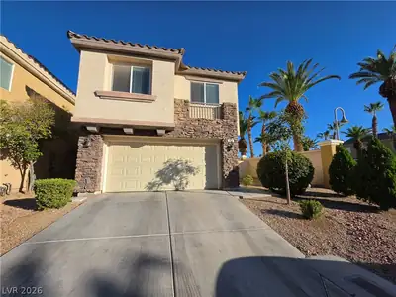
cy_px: 148
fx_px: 149
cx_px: 198
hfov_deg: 106.2
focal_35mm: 13
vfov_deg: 89.9
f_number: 1.9
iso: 32
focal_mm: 2.2
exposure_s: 1/2066
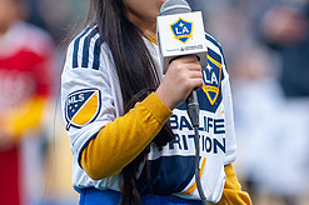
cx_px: 210
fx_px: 3626
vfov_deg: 3.2
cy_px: 86
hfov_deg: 4.9
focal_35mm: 423
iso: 640
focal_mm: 180
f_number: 2.8
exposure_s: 1/640
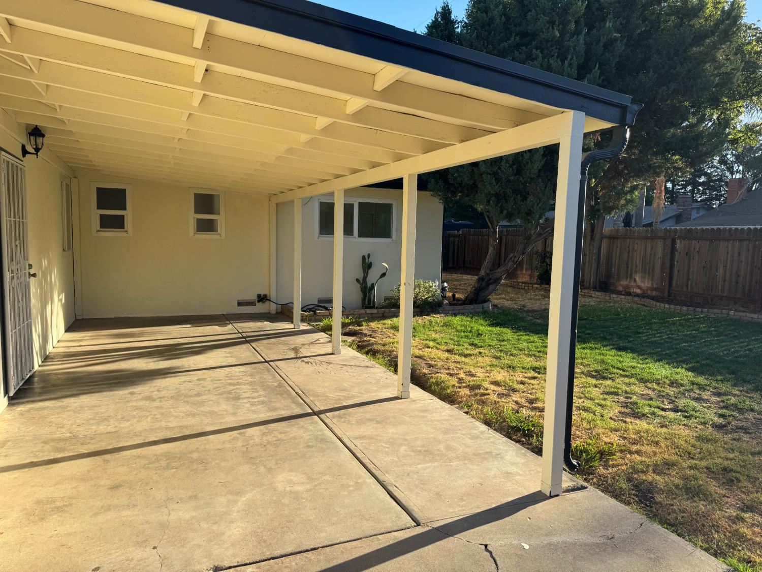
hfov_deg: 71.6
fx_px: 528
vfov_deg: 56.8
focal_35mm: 24
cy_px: 286
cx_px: 381
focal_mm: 6.76
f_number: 1.78
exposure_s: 1/1721
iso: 80
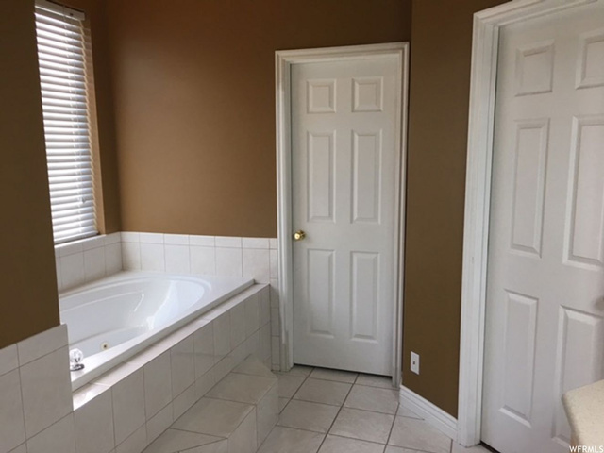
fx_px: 506
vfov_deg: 48.2
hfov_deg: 61.7
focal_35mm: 29
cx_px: 302
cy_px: 226
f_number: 2.2
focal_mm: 4.15
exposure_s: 1/30
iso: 32
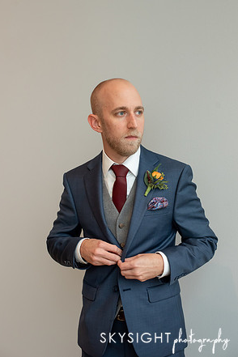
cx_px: 119
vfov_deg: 38.9
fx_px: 506
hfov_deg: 26.5
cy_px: 176
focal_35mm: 51
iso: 2500
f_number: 5.6
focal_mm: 50
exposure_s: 1/400
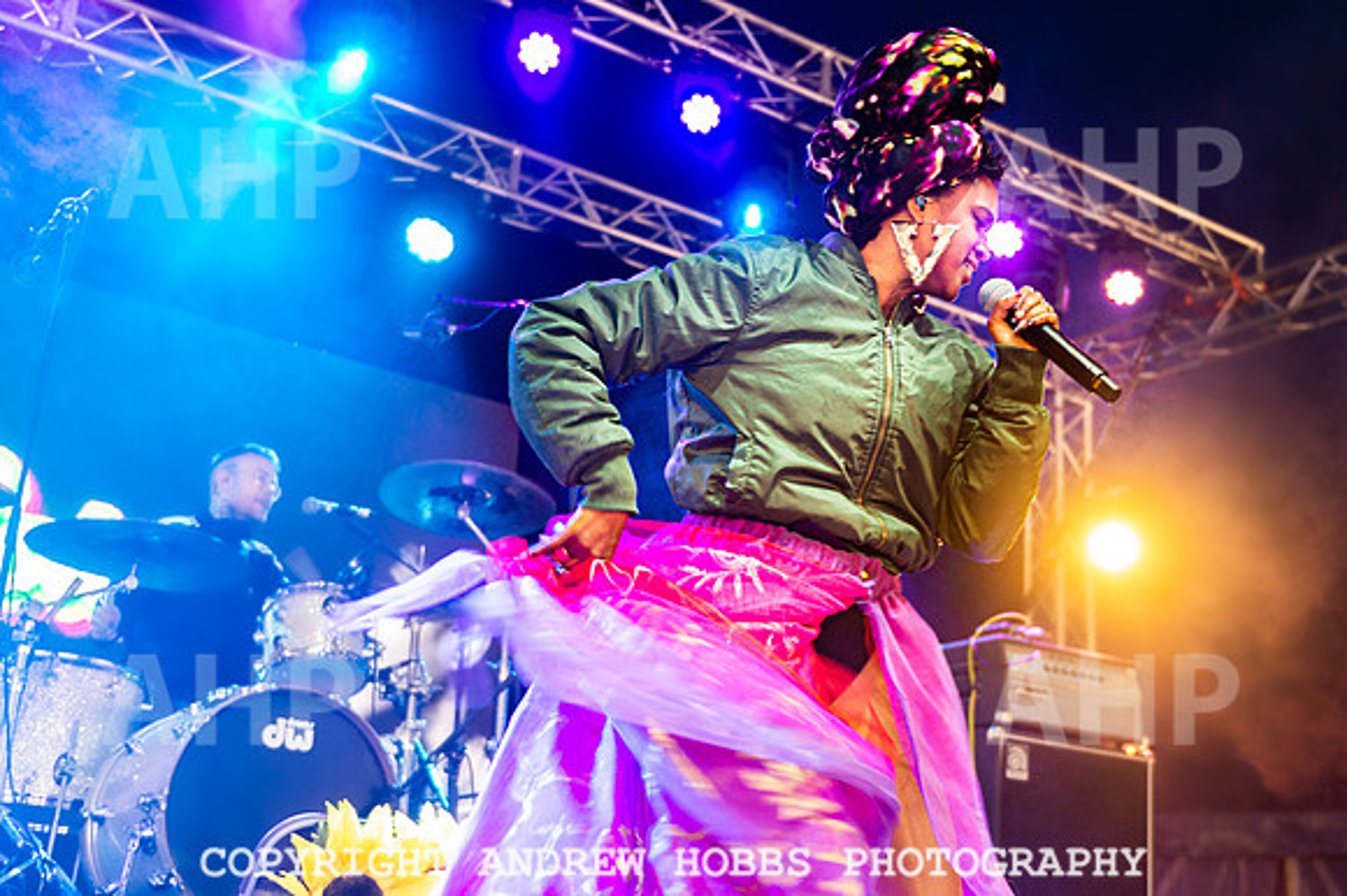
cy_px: 381
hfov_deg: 39.4
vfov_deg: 26.9
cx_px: 773
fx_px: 1874
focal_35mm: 50
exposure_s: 1/100
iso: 800
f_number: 2.8
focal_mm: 35
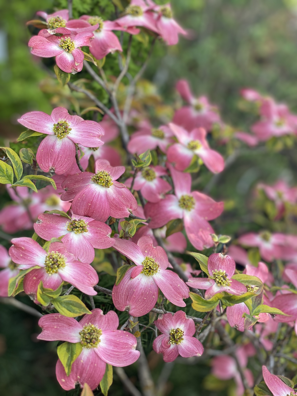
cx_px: 148
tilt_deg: -26.4
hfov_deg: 28.0
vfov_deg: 36.8
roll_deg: -31.0
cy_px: 198
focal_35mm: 52
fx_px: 595
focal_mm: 6
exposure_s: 1/190
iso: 20
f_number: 2
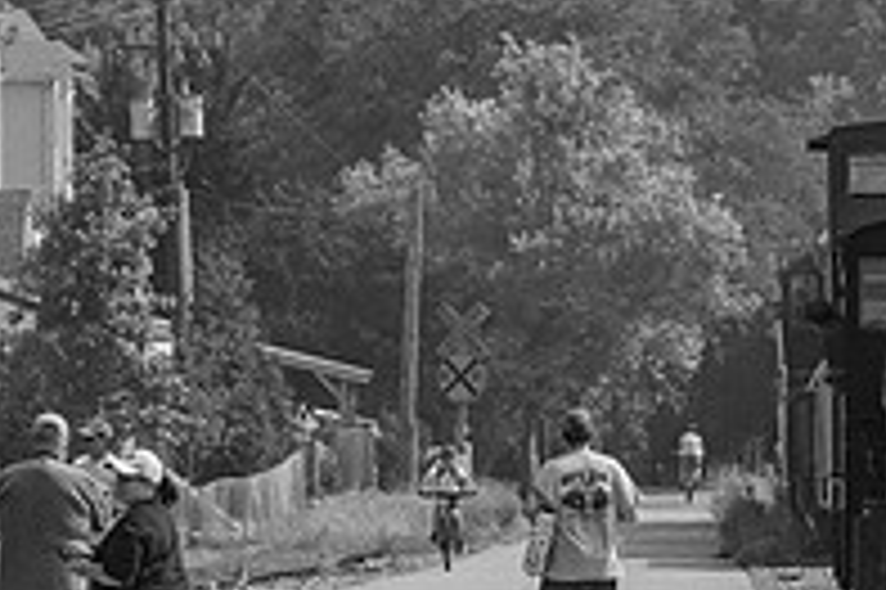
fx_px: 13229
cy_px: 273
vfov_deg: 2.6
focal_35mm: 538
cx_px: 996
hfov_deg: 3.8
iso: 200
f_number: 11
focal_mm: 120
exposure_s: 1/400
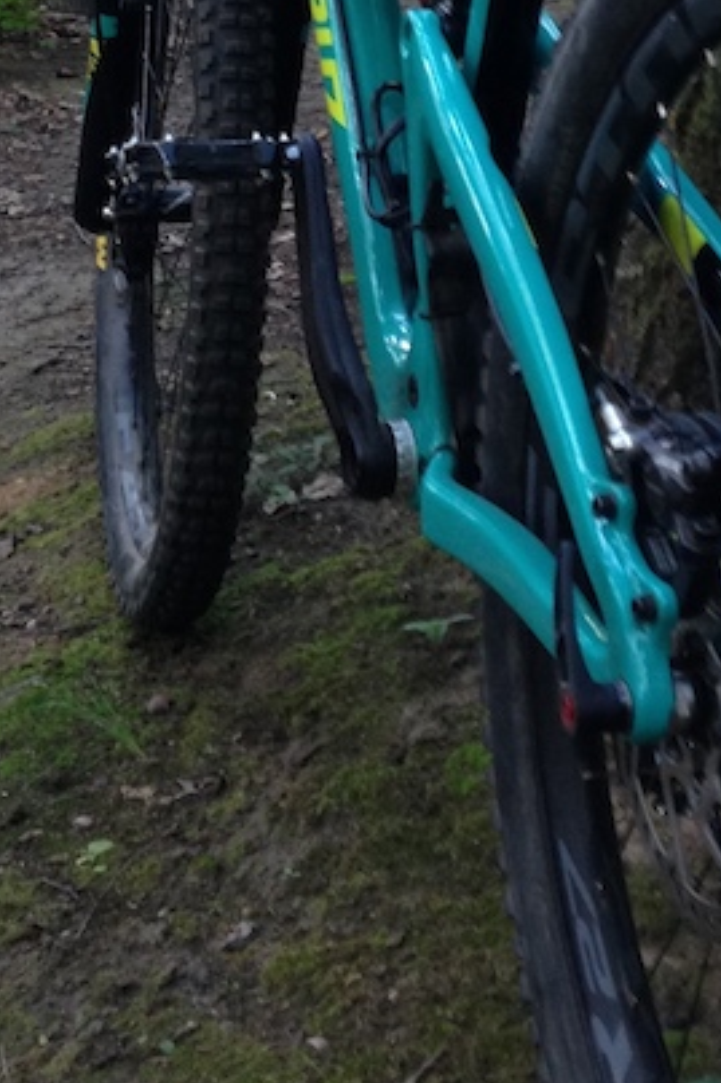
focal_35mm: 87
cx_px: 440
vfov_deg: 22.5
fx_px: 2616
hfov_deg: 15.7
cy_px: 16
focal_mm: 4.12
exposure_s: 1/20
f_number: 2.4
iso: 125
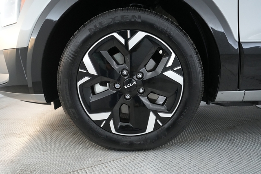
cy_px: 87
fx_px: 203
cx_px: 130
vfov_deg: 46.4
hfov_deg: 65.5
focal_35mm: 28
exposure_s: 1/160
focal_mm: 28
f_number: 2.8
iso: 5000
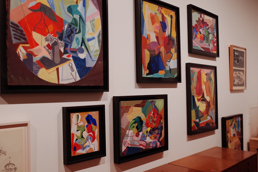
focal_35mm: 35
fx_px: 251
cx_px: 129
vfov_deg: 37.8
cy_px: 86
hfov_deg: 54.5
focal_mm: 18.3
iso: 400
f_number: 2.8
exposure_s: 1/60
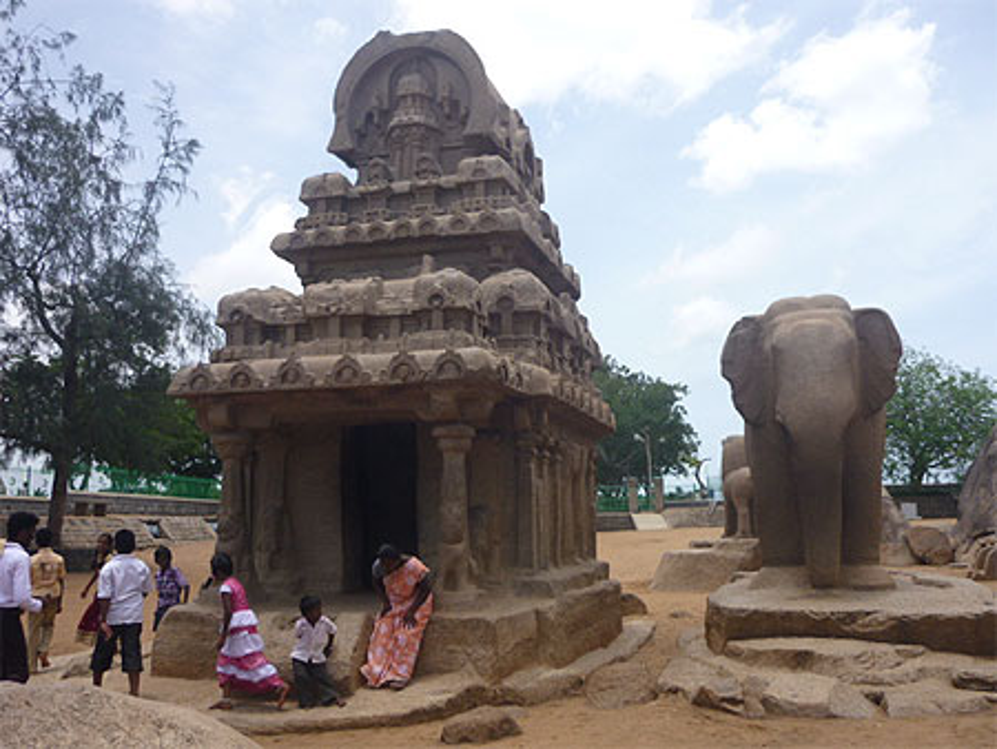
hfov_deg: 55.3
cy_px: 374
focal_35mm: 33
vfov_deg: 43.0
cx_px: 498
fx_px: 951
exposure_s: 1/160
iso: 100
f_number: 8
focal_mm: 5.5
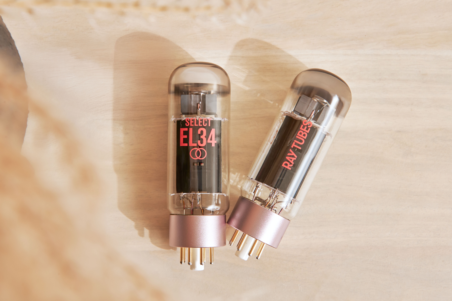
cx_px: 226
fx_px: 703
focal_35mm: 56
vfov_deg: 24.2
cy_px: 150
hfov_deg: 35.7
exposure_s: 1/125
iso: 160
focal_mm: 56
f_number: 14
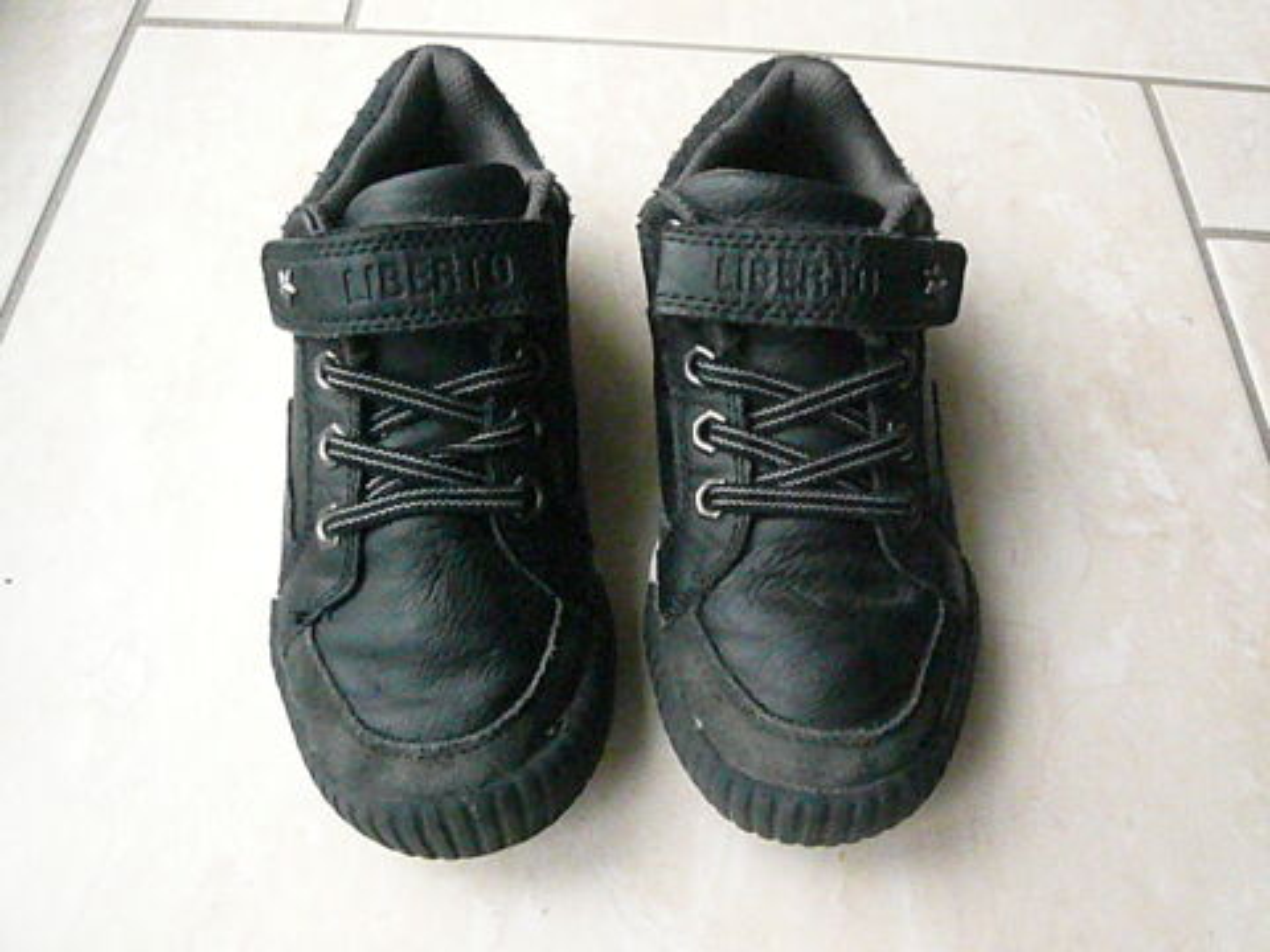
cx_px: 635
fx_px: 1027
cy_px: 476
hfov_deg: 63.4
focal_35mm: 28
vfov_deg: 49.7
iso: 3200
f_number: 8
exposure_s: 1/250
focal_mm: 4.6
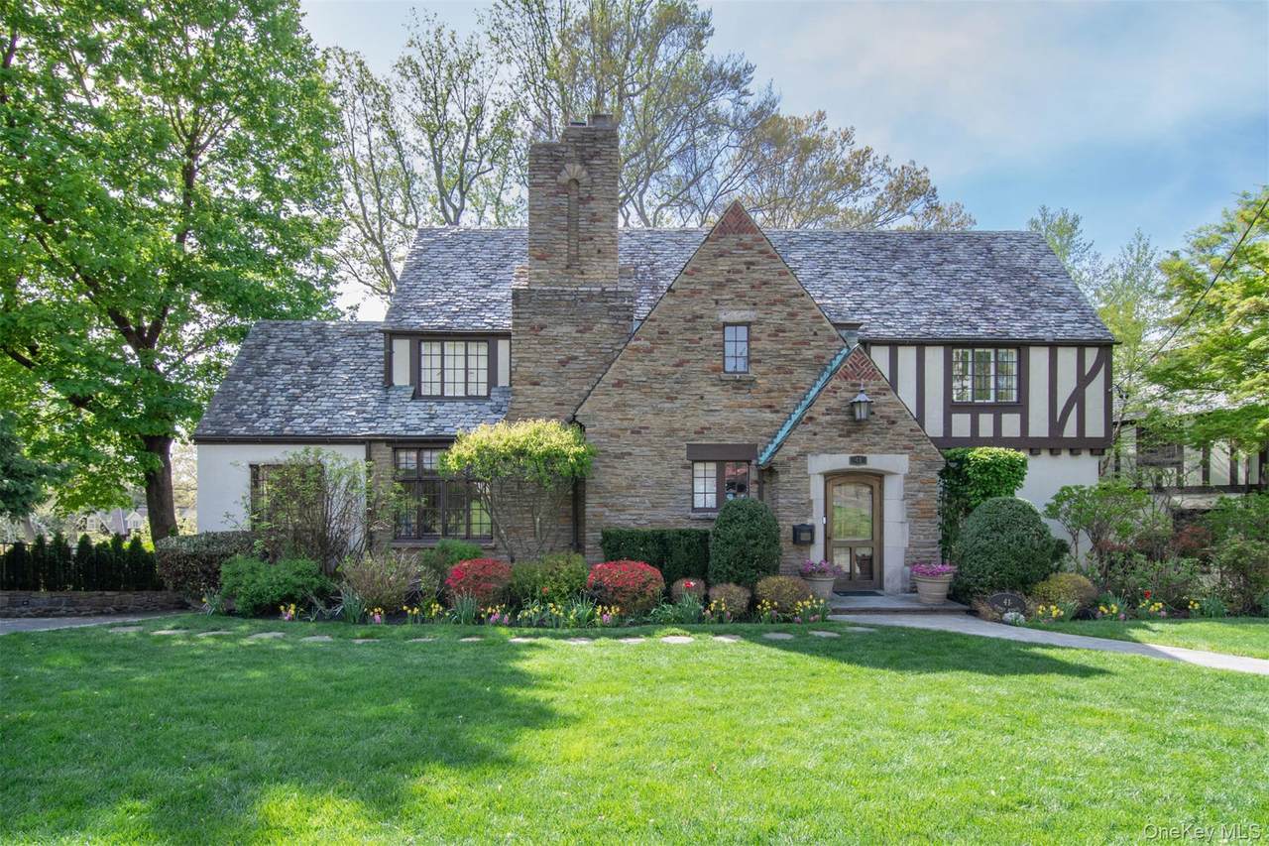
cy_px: 423
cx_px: 634
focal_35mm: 16
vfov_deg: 72.0
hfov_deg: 95.0
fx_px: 582
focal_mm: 11
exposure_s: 1/200
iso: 640
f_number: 11
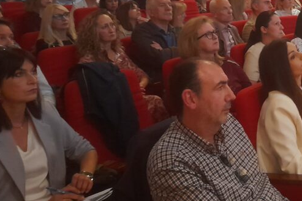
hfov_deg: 34.6
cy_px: 31
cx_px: 277
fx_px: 453
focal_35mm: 54
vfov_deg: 24.5
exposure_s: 1/20
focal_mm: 4.6
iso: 800
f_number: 2
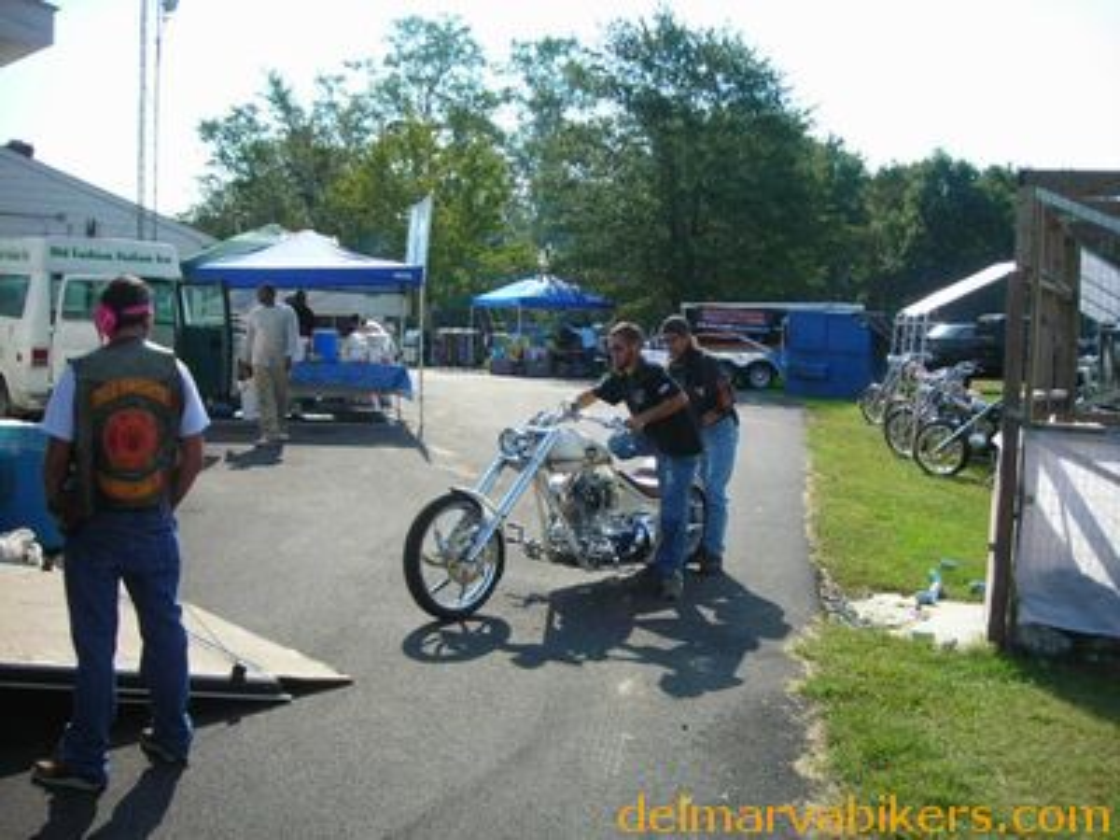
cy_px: 420
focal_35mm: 38
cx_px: 560
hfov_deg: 49.0
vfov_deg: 37.7
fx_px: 1229
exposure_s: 1/395
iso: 50
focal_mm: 6.3
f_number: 3.2
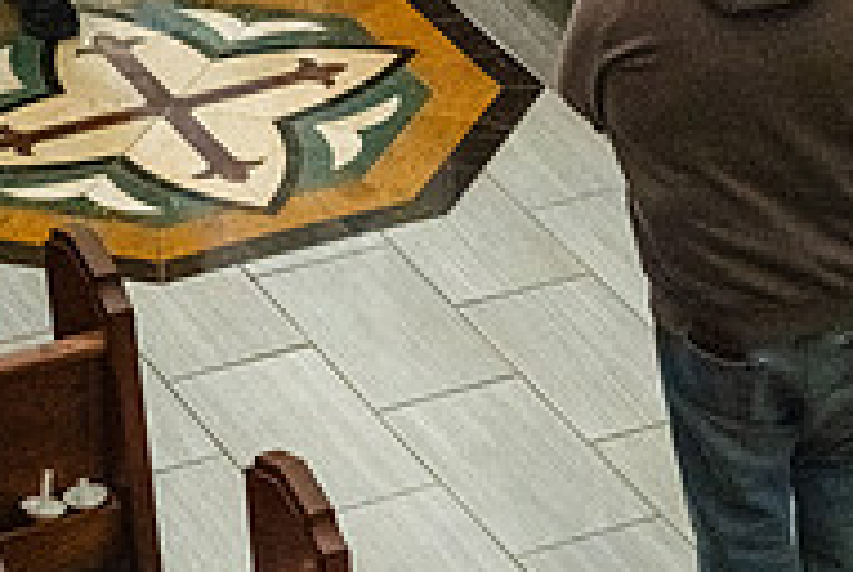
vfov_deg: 7.1
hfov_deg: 10.4
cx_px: 1090
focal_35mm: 194
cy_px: 346
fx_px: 4604
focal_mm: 64
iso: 5000
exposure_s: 1/60
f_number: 9
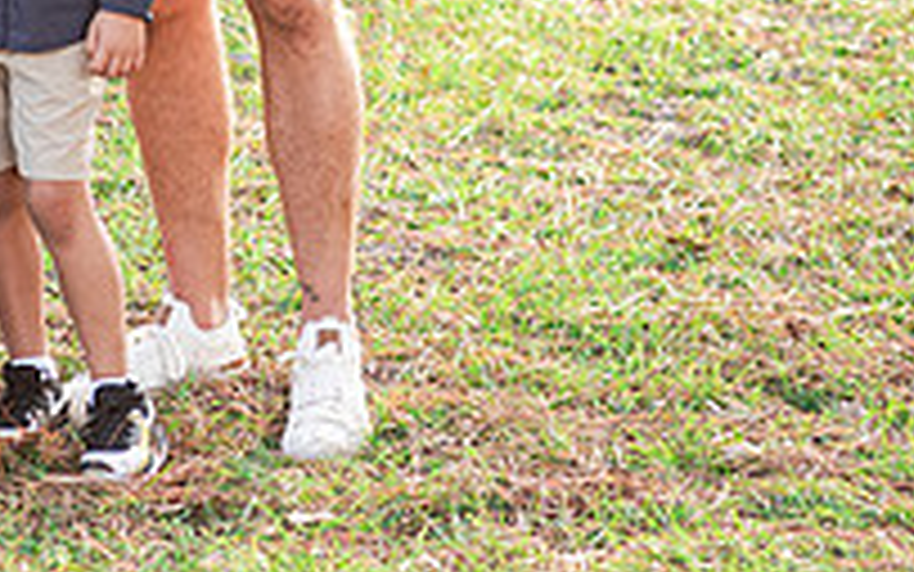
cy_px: -295
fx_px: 6154
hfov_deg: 8.4
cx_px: -248
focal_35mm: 247
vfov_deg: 5.3
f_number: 2.8
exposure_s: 1/400
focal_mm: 85
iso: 320
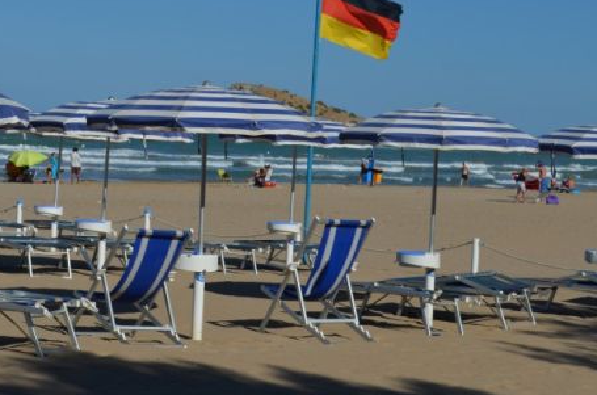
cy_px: 134
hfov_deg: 21.5
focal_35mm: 95
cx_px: 265
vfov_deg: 14.3
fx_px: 1572
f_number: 10
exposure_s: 1/400
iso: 100
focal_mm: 36
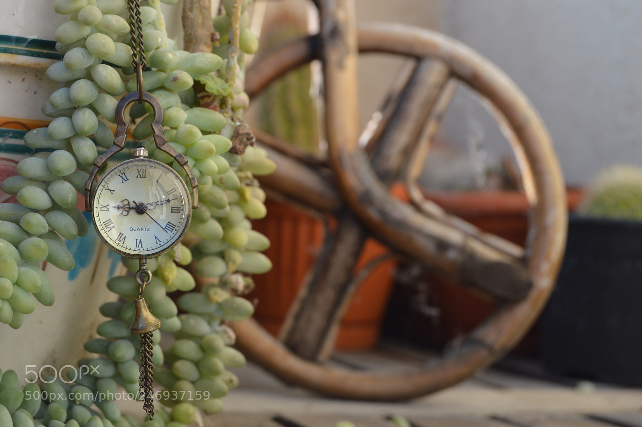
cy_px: 214
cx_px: 321
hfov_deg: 24.6
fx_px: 1470
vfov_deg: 16.5
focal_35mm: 82
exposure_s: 1/60
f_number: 9
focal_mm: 55
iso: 100
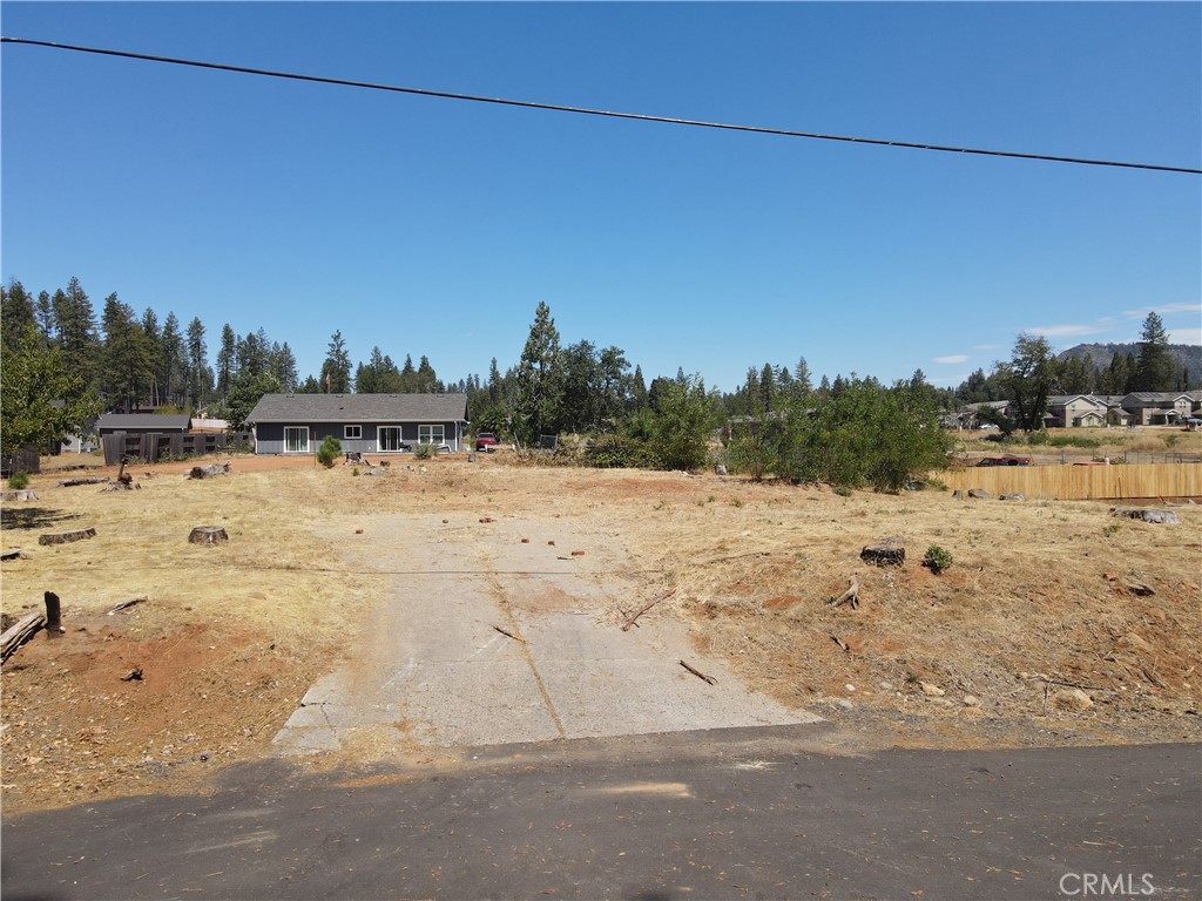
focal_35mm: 24
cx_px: 601
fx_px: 833
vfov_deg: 56.8
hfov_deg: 71.6
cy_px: 450
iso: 100
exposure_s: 1/640
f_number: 2.8
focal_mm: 4.5
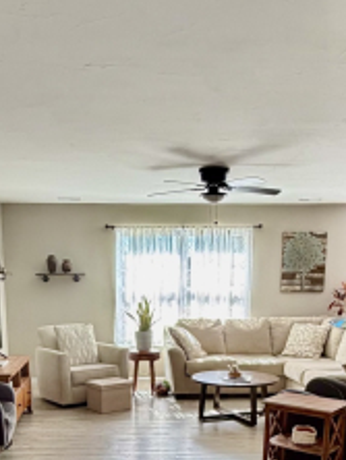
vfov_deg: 41.8
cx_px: 135
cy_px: 397
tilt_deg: -10.4
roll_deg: -0.1
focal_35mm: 42
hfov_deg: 34.3
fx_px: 559
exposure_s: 1/121
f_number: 2.2
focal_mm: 2.22
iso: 250
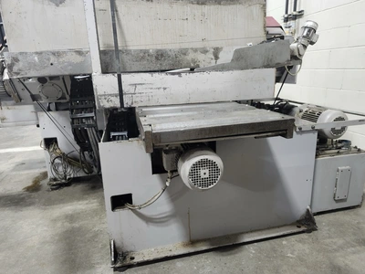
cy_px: 137
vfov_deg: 58.9
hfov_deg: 73.9
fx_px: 243
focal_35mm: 23
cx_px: 182
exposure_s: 1/120
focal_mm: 5.54
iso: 640
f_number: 1.8
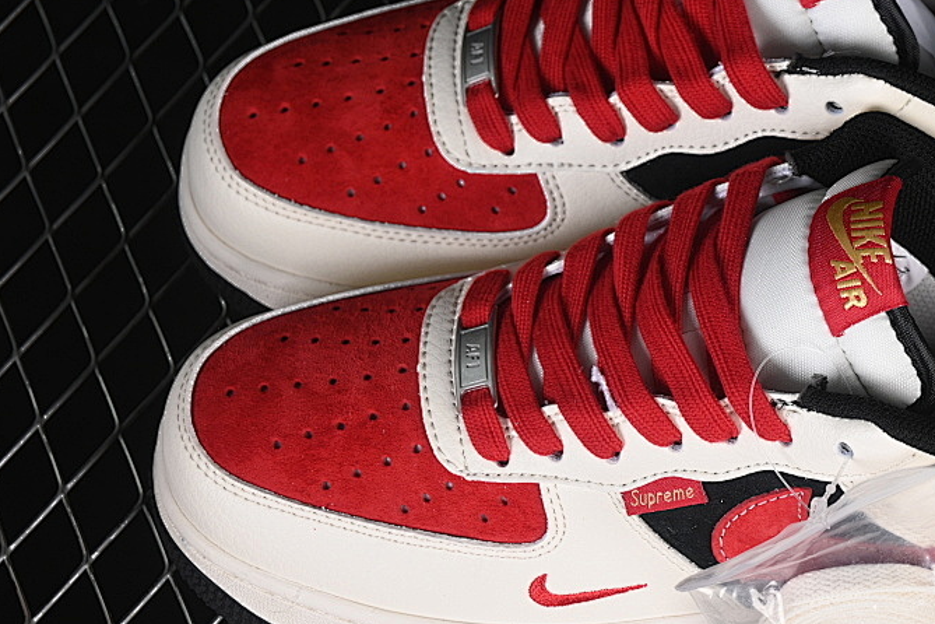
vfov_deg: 11.3
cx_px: 748
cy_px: 248
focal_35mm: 121
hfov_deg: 16.8
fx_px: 3142
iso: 160
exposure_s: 1/80
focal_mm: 50
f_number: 7.1
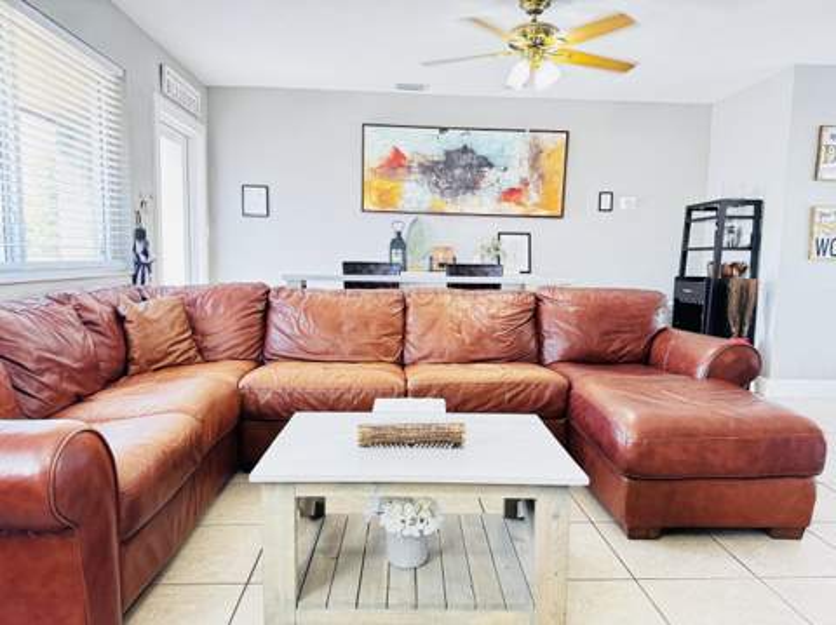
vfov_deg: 56.7
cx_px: 418
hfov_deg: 71.7
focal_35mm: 24
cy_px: 312
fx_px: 579
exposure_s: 1/60
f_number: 1.78
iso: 500
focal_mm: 6.76
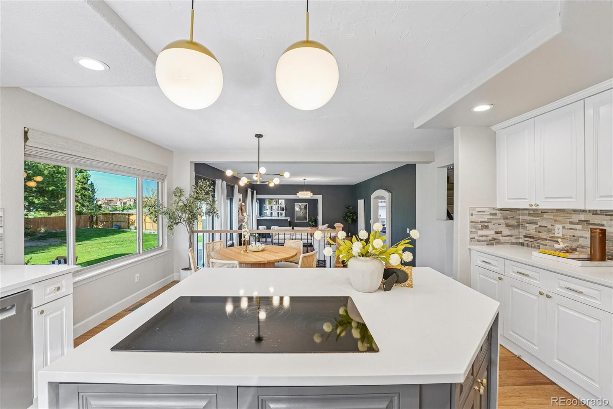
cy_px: 204
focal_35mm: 15
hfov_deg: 101.9
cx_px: 306
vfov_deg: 78.8
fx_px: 249
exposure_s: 1/20
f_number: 8
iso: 400
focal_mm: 14.6
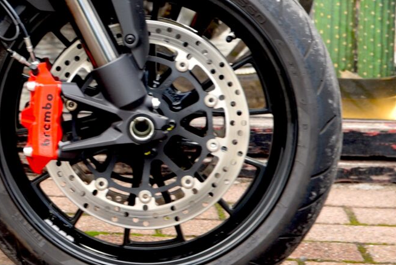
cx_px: -322
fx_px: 3016
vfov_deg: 5.0
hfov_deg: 7.3
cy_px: -83
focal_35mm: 274
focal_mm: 70
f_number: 3.2
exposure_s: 1/60
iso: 200
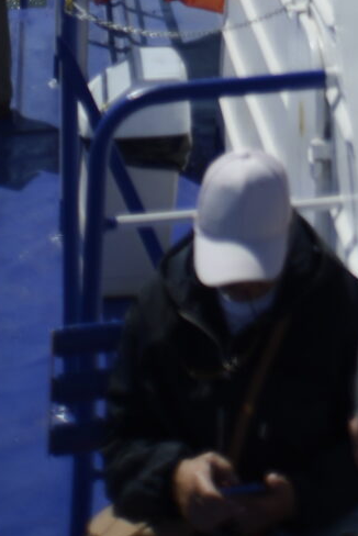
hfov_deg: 9.9
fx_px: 1877
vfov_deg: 12.9
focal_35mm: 126
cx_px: 782
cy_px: -706
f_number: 2.8
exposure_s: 1/3200
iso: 100
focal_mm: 24
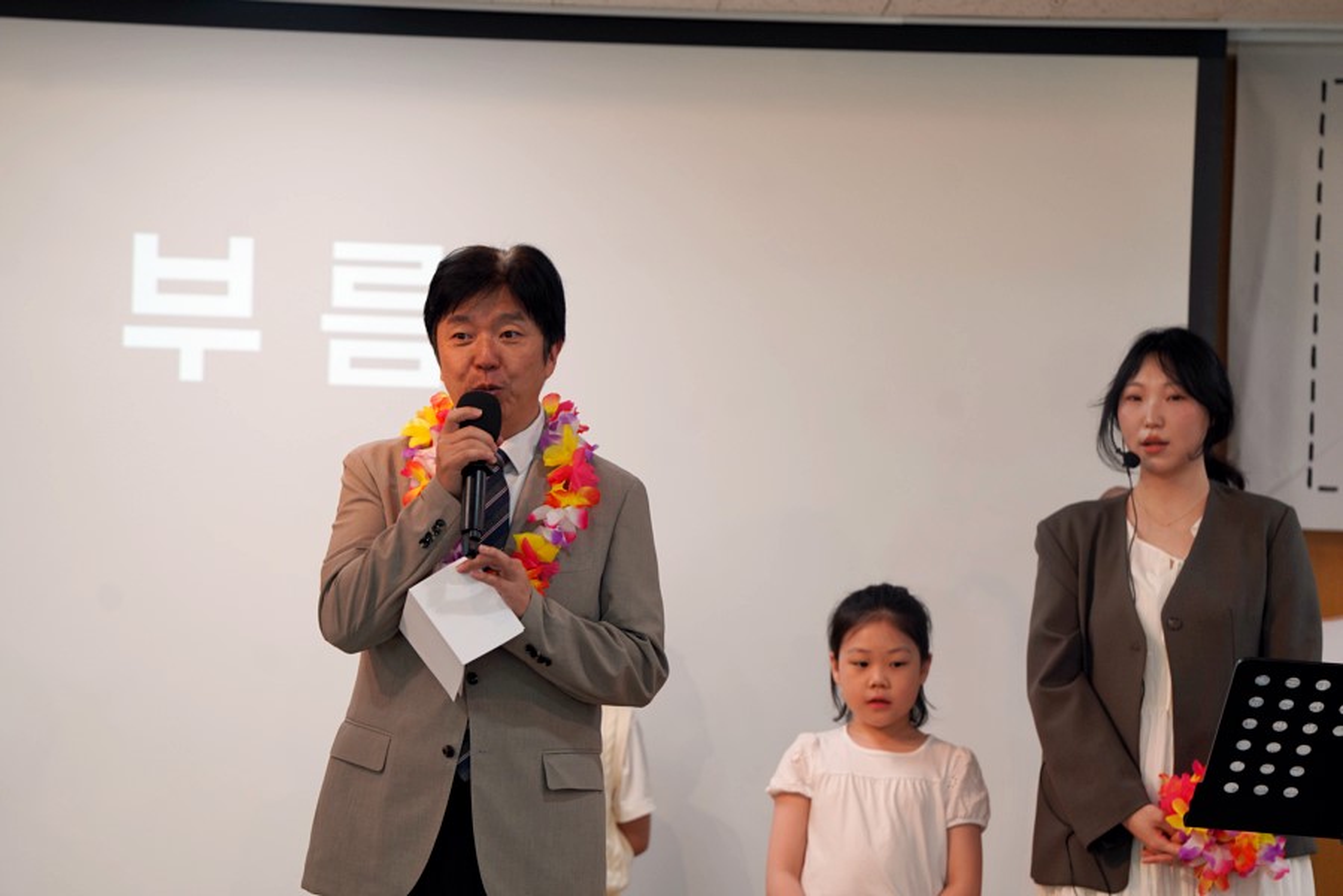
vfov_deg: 7.3
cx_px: 672
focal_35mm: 188
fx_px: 7013
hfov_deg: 10.9
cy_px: 448
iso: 640
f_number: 4
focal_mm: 188
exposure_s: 1/200
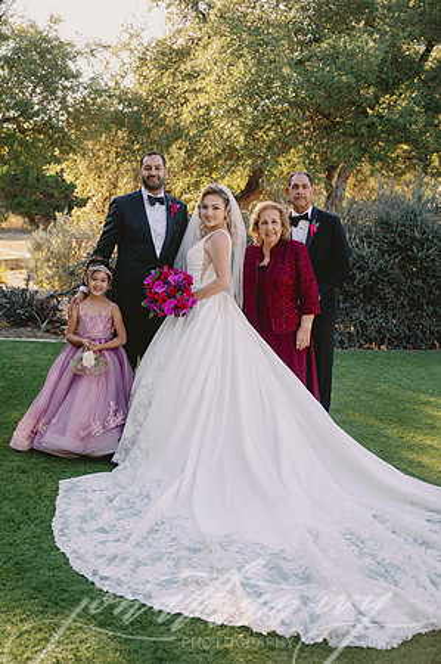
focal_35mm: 45
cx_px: 220
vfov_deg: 43.6
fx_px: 829
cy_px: 332
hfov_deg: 29.8
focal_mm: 45
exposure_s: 1/250
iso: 100
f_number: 3.5
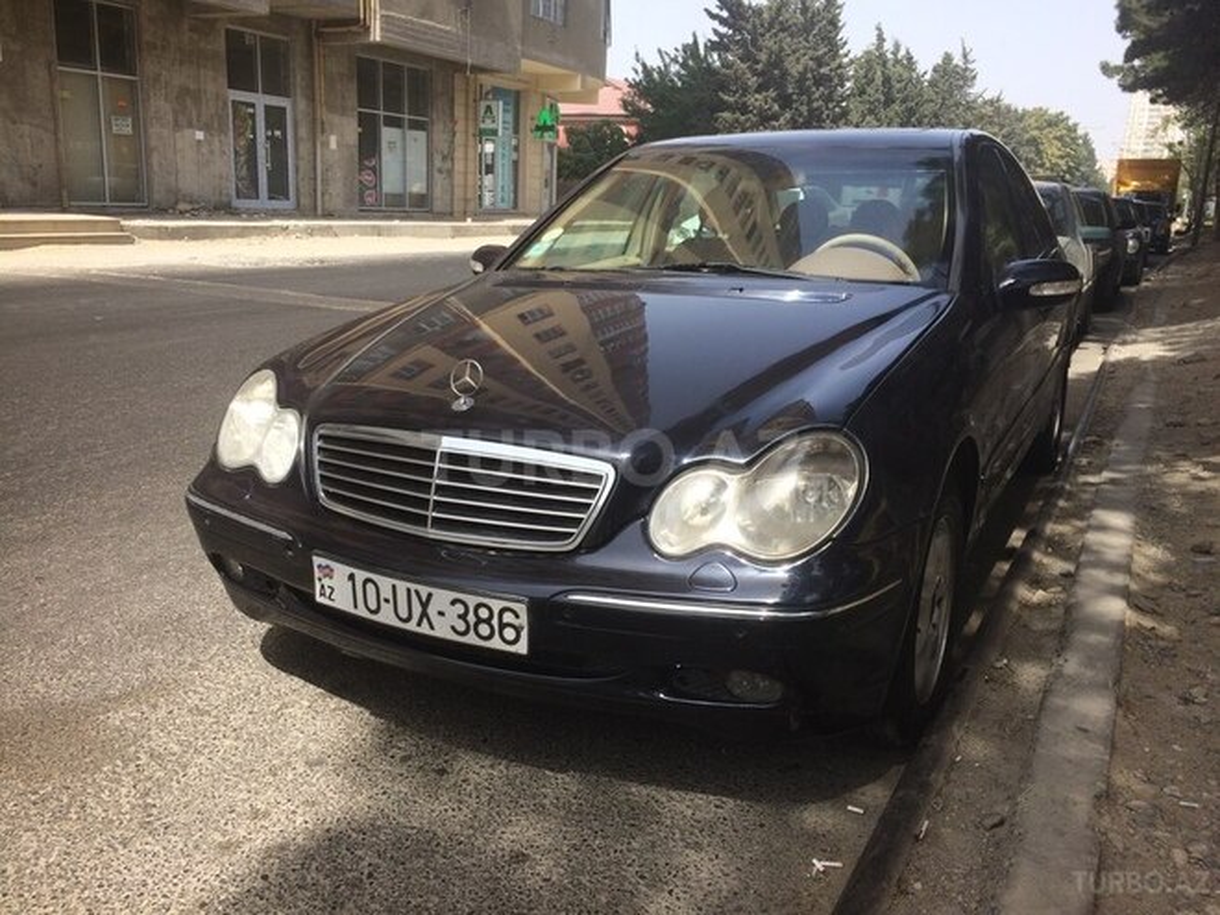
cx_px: 610
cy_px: 458
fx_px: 1022
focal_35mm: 29
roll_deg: -2.0
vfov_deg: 48.2
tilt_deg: -14.0
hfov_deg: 61.7
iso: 32
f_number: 2.2
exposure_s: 1/977
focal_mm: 4.15
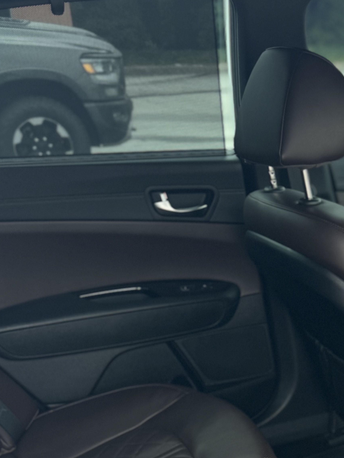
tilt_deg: -28.4
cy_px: 465
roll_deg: +0.2
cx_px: 389
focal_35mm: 60
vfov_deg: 29.8
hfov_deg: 22.8
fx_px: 795
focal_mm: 6.76
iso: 64
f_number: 1.78
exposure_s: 1/125
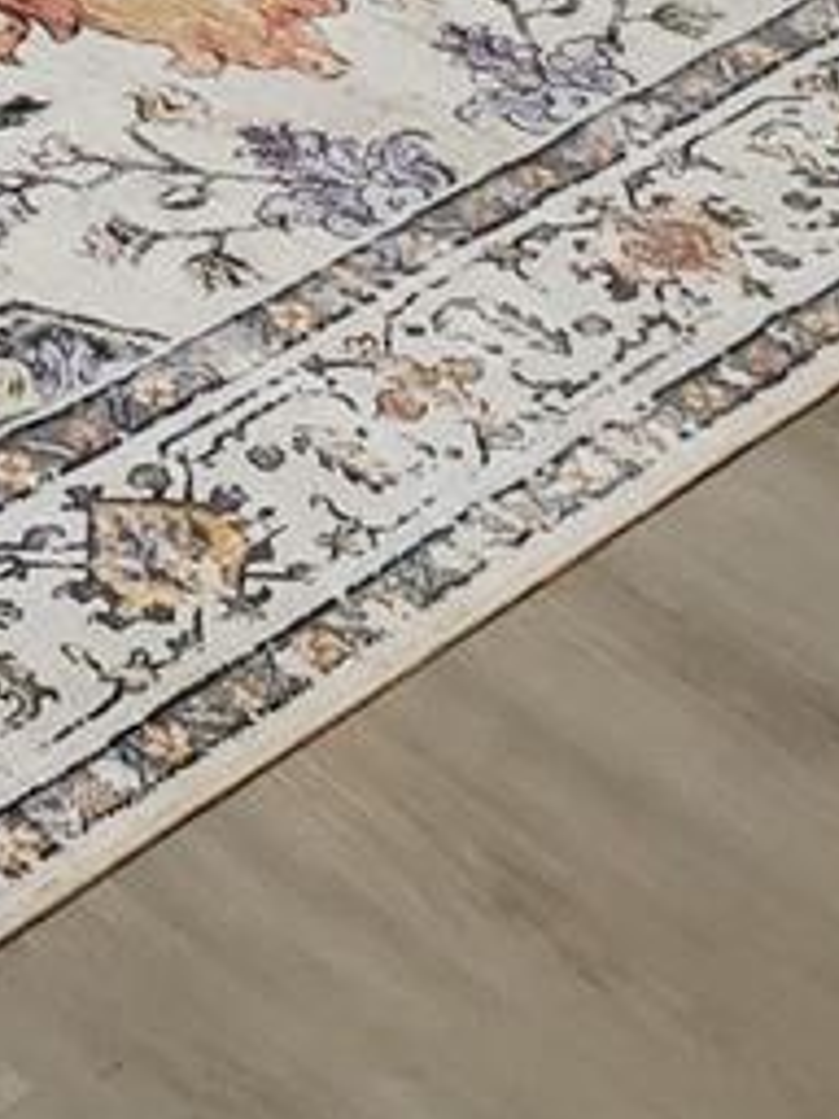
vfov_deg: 13.2
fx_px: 3943
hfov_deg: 11.4
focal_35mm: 122
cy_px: -1316
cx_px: -568
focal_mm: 4.3
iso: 250
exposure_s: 1/40
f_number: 2.4
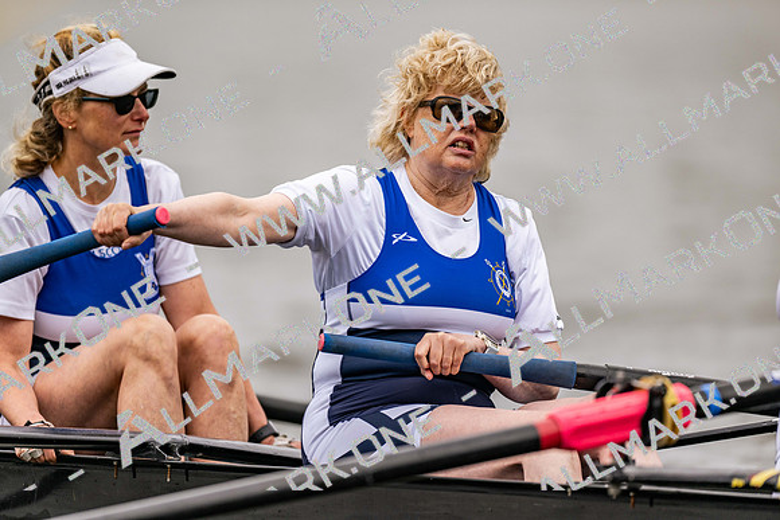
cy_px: 260
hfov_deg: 3.4
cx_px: 390
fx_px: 13002
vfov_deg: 2.3
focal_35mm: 600
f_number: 4
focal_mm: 600
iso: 320
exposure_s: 1/2500
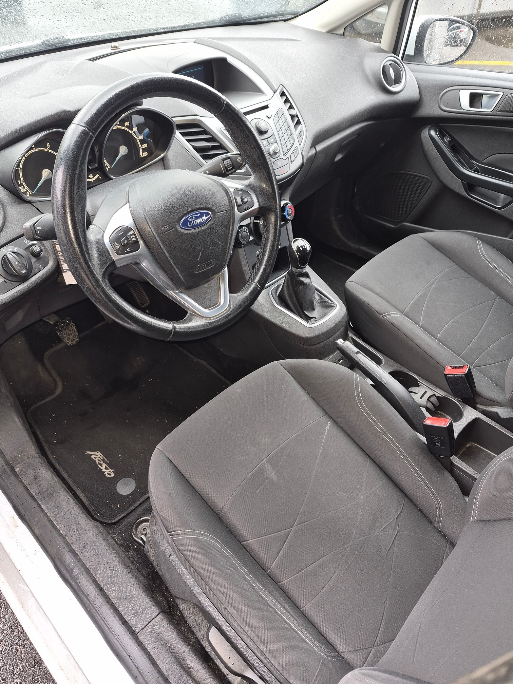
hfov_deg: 58.9
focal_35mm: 23
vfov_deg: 73.9
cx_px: 256
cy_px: 342
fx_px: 454
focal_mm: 5.4
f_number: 1.8
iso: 64
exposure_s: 1/50
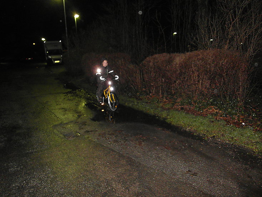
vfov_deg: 56.8
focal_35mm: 24
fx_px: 182
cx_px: 131
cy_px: 98
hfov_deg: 71.6
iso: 640
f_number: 2.6
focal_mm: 4.4
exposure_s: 1/30
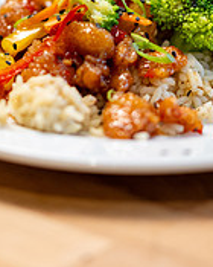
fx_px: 2569
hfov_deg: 4.7
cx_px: 70
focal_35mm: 326
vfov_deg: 5.9
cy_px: -18
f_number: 1.4
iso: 640
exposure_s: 1/800
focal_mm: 105
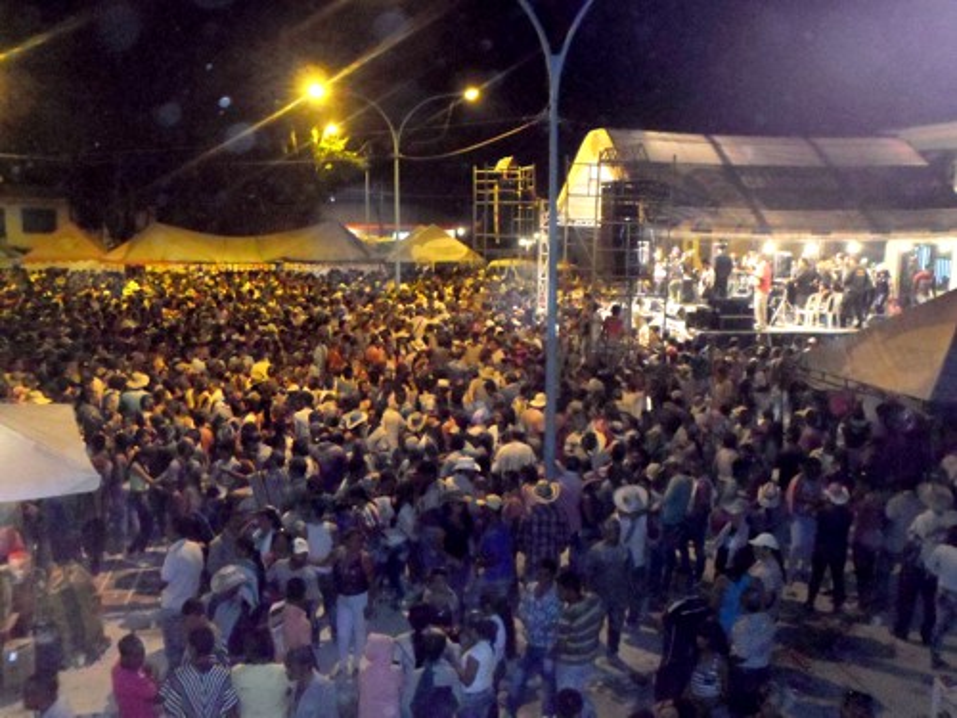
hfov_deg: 51.4
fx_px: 995
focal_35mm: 36
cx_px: 478
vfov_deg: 39.7
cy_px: 359
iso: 640
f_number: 3
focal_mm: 6.5
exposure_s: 1/45
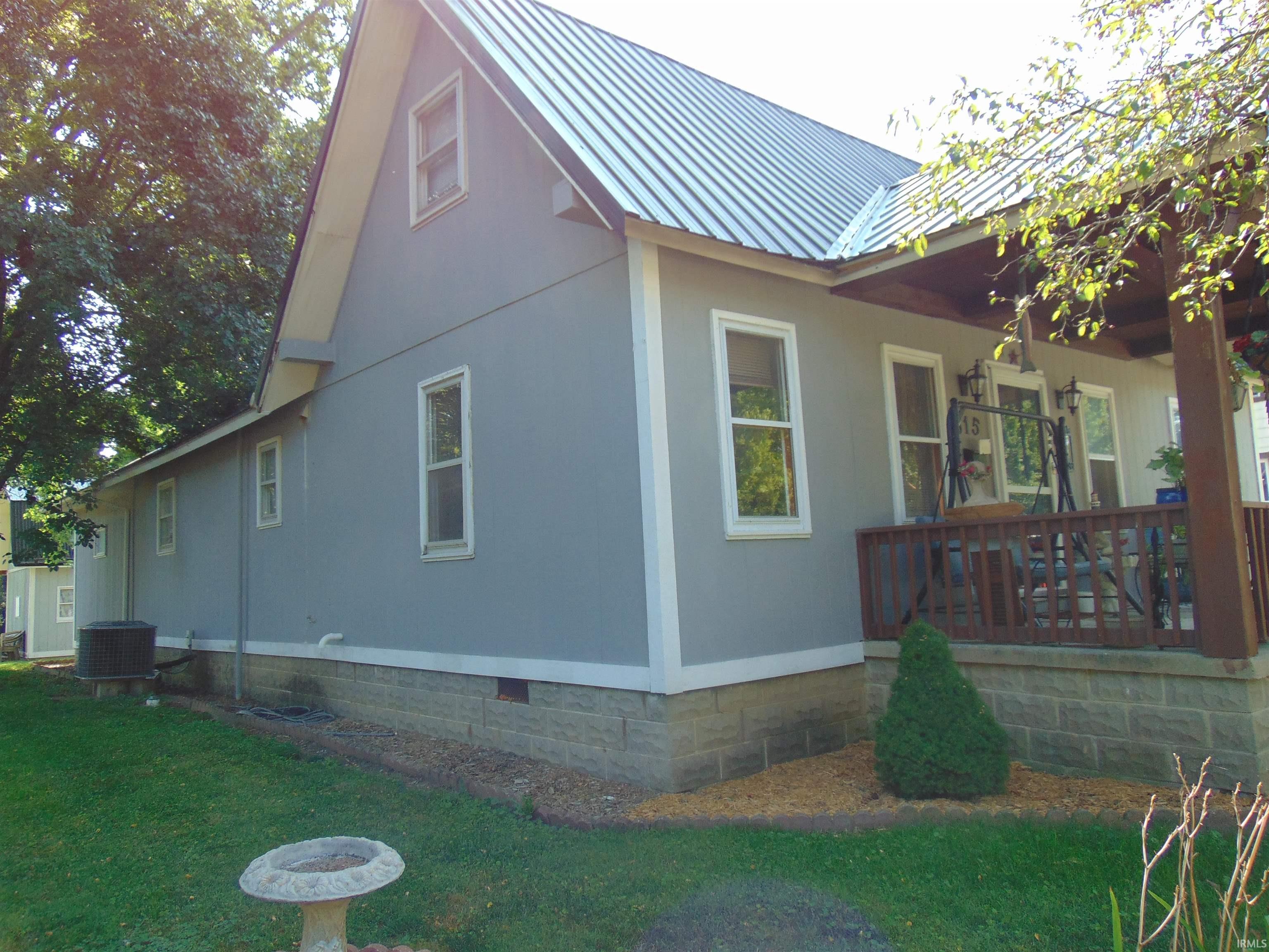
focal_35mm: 25
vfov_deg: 54.9
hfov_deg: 69.4
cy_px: 476
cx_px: 634
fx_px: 916
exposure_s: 1/200
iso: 80
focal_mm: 4.5
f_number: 3
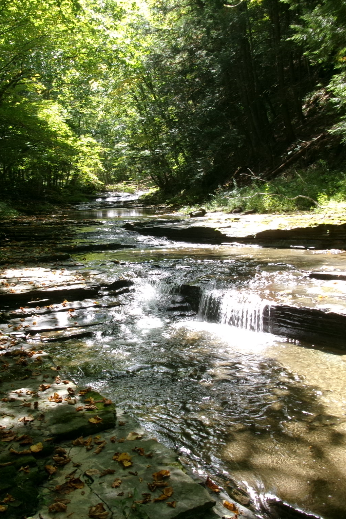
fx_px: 562
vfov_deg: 49.5
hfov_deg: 34.2
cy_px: 259
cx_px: 155
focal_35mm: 39
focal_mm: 5.1
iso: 100
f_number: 3.9
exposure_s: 1/110
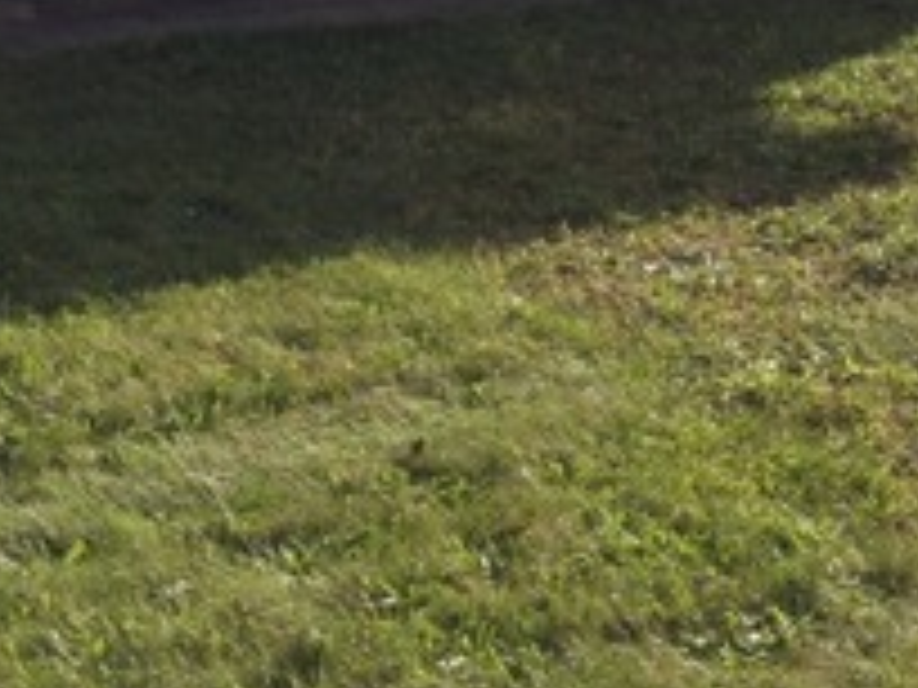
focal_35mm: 110
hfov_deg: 17.9
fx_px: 2917
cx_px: 432
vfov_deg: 12.8
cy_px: -310
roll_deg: +0.4
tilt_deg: -4.7
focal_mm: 4.28
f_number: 2.4
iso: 50
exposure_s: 1/920
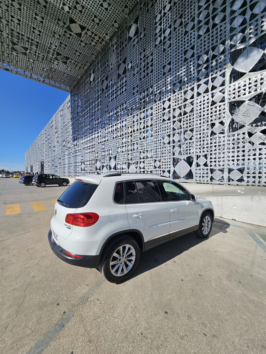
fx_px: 133
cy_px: 177
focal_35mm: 13
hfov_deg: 89.9
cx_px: 133
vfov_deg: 106.2
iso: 50
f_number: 2.2
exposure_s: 1/3483
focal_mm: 2.2
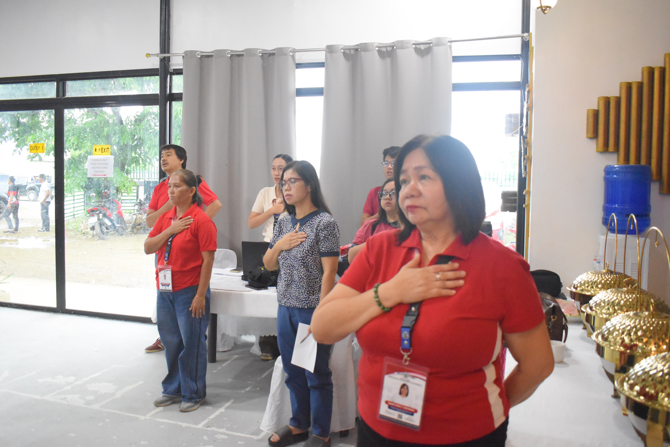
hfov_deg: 59.5
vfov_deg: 41.7
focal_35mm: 32
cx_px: 335
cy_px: 224
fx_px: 586
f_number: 3.8
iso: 5600
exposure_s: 1/125
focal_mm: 21
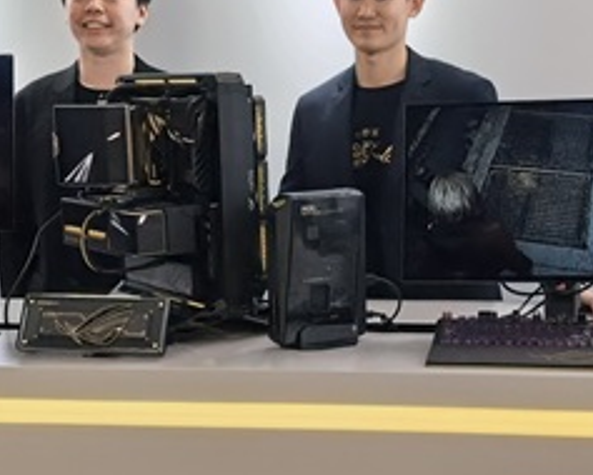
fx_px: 1388
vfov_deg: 19.4
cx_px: 343
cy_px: 288
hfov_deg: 24.1
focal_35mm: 79
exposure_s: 1/100
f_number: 4
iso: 125
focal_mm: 8.5
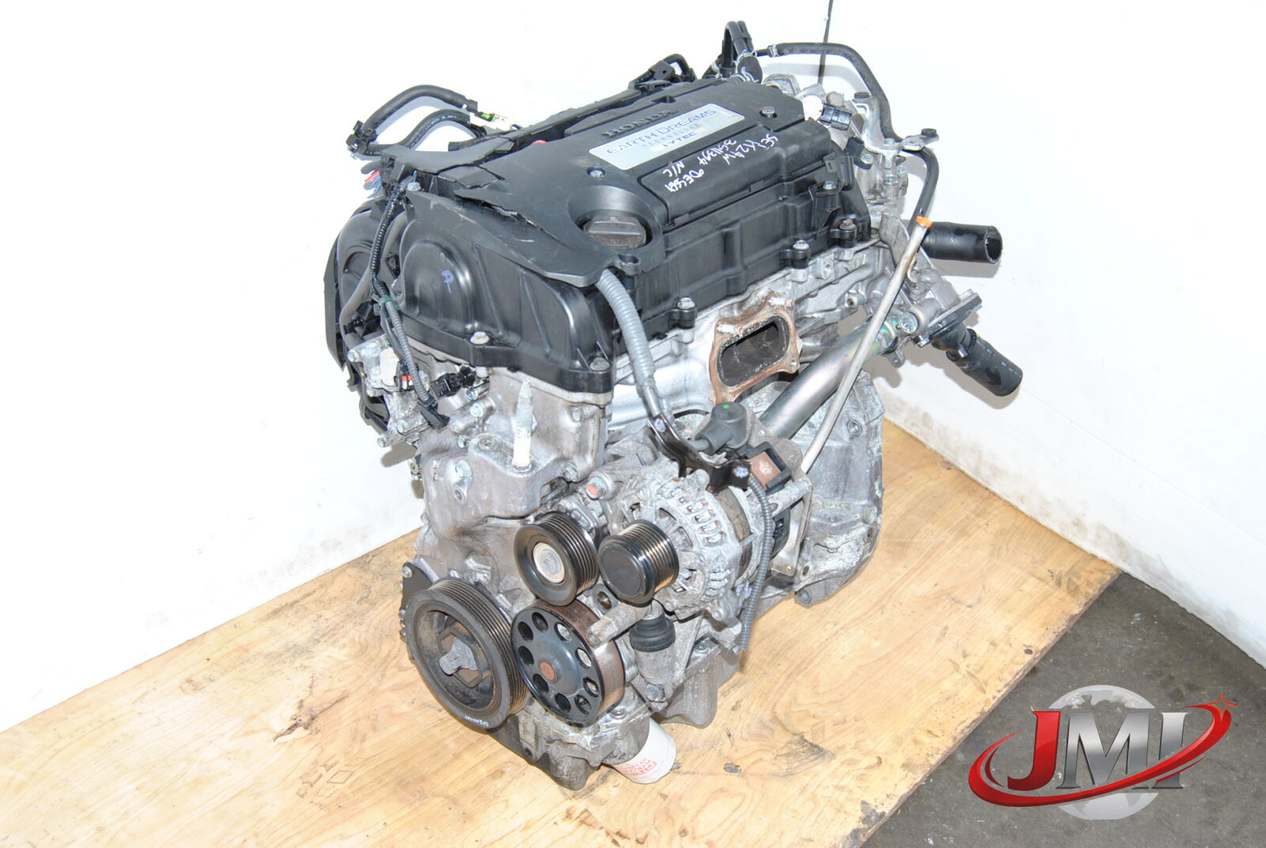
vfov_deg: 34.3
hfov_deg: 49.5
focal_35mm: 39
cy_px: 424
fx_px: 1373
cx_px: 633
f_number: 5.6
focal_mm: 26
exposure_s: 1/200
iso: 400
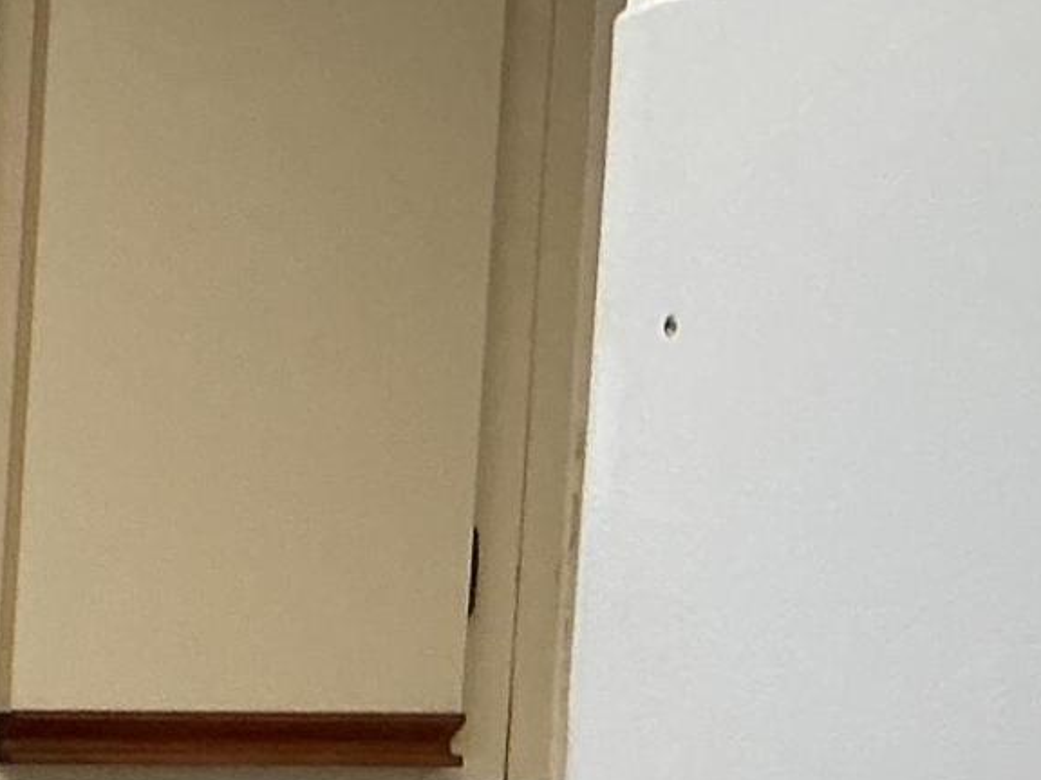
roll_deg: -0.2
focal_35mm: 145
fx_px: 4361
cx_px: -1312
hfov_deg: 11.6
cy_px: 1123
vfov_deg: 10.0
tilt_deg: -8.9
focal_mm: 3
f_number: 1.8
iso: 80
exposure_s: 1/60
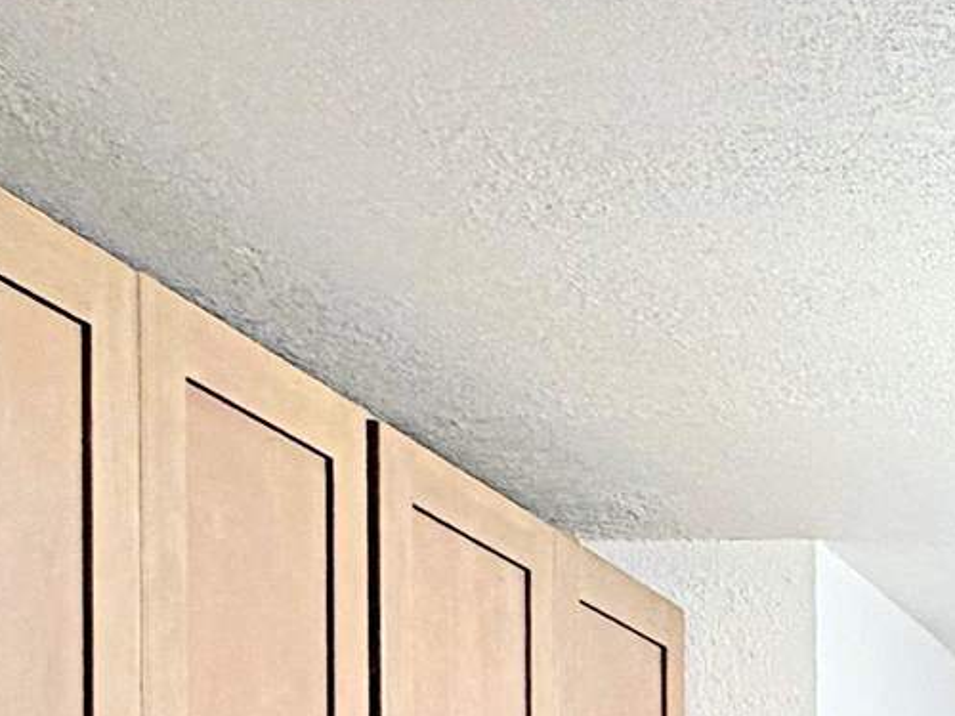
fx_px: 2373
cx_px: 1576
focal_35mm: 86
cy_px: 1165
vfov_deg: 15.4
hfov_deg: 18.9
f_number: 2.2
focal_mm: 2.22
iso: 200
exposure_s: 1/120
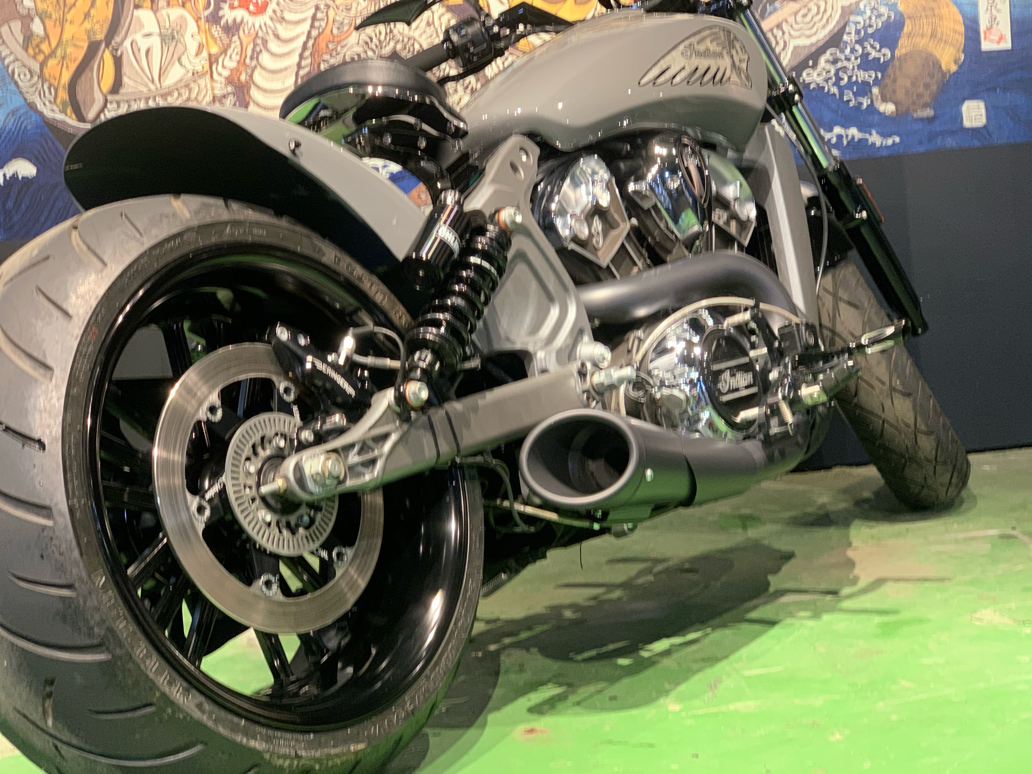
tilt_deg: -4.7
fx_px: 1550
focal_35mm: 52
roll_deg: +5.2
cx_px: 516
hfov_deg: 36.8
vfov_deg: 28.0
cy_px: 387
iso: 250
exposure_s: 1/50
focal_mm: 6
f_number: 2.4
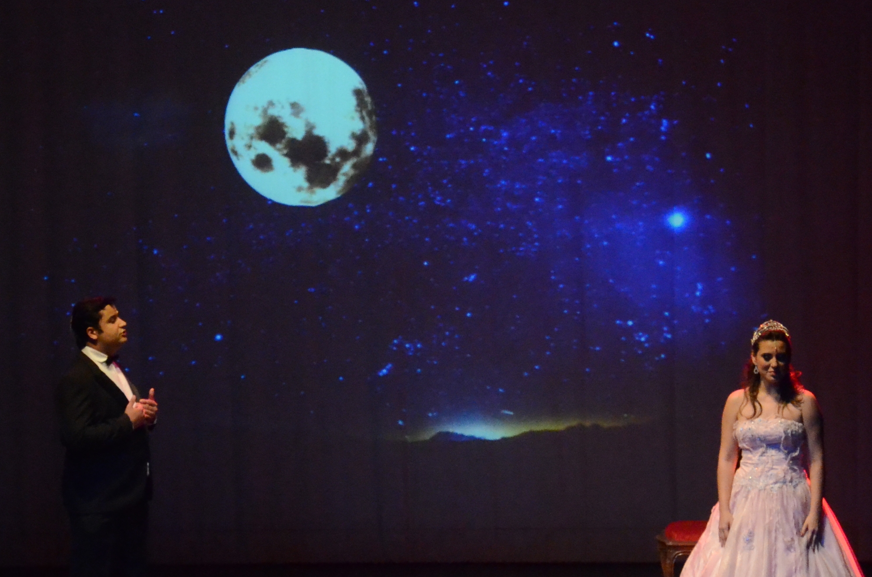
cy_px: 359
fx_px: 3118
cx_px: 469
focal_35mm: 129
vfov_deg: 10.6
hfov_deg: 15.9
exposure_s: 1/80
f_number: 7.1
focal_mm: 66
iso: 5000
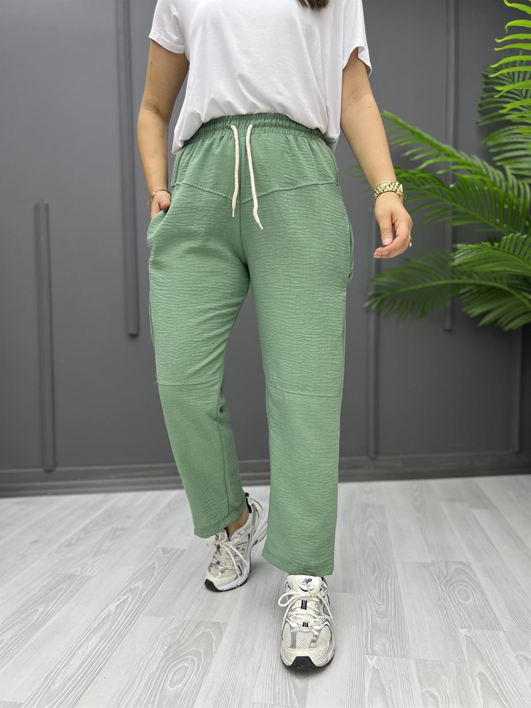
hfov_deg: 53.1
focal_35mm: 26
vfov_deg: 67.3
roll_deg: +1.4
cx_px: 266
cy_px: 354
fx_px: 532
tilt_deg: -2.9
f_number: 1.5
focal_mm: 5.7
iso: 50
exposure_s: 1/326
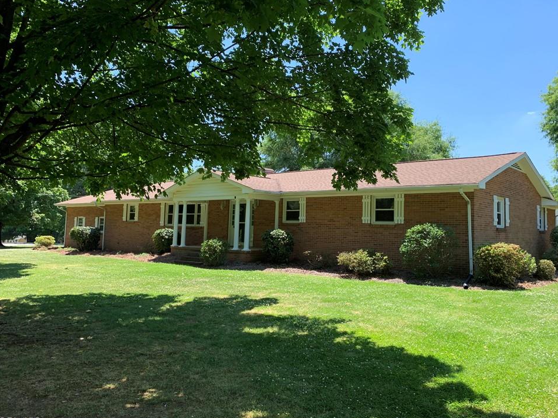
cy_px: 201
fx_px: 451
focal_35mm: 28
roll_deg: -1.2
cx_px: 299
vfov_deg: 49.7
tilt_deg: +4.5
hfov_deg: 63.4
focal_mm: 4.25
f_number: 1.8
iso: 25
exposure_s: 1/567
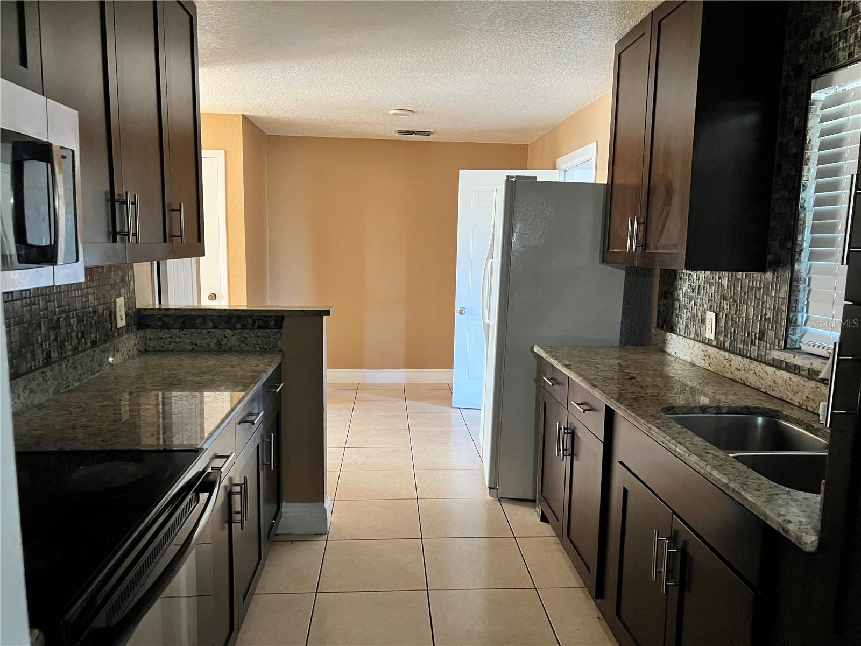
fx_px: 647
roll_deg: -1.2
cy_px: 323
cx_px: 430
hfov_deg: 67.3
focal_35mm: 26
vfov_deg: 53.1
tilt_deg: -8.1
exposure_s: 1/52
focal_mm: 5.7
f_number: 1.5
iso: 500
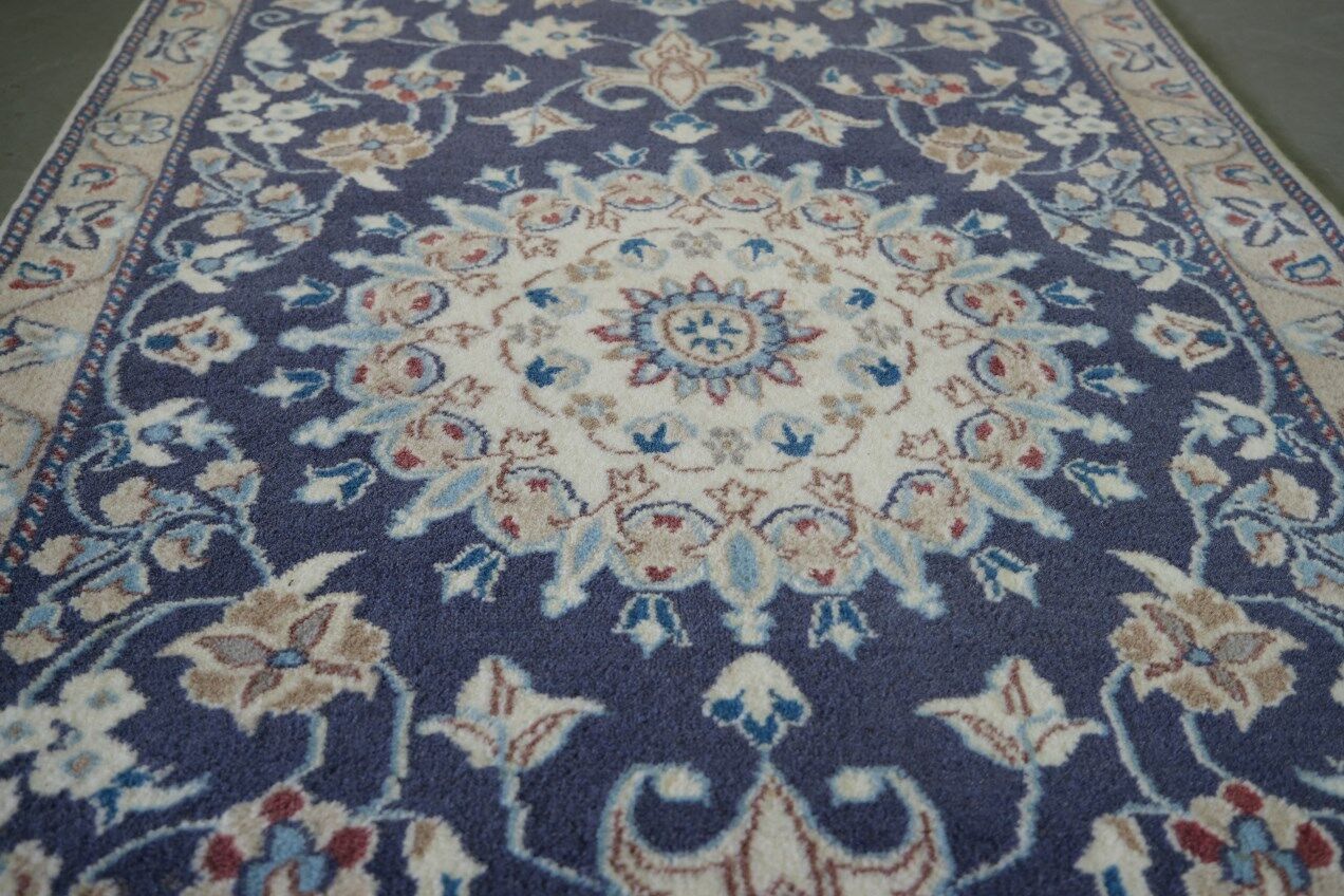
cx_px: 672
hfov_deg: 54.4
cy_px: 448
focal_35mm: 35
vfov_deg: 37.9
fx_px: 1307
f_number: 4
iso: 800
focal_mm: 23.5
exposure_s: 1/34
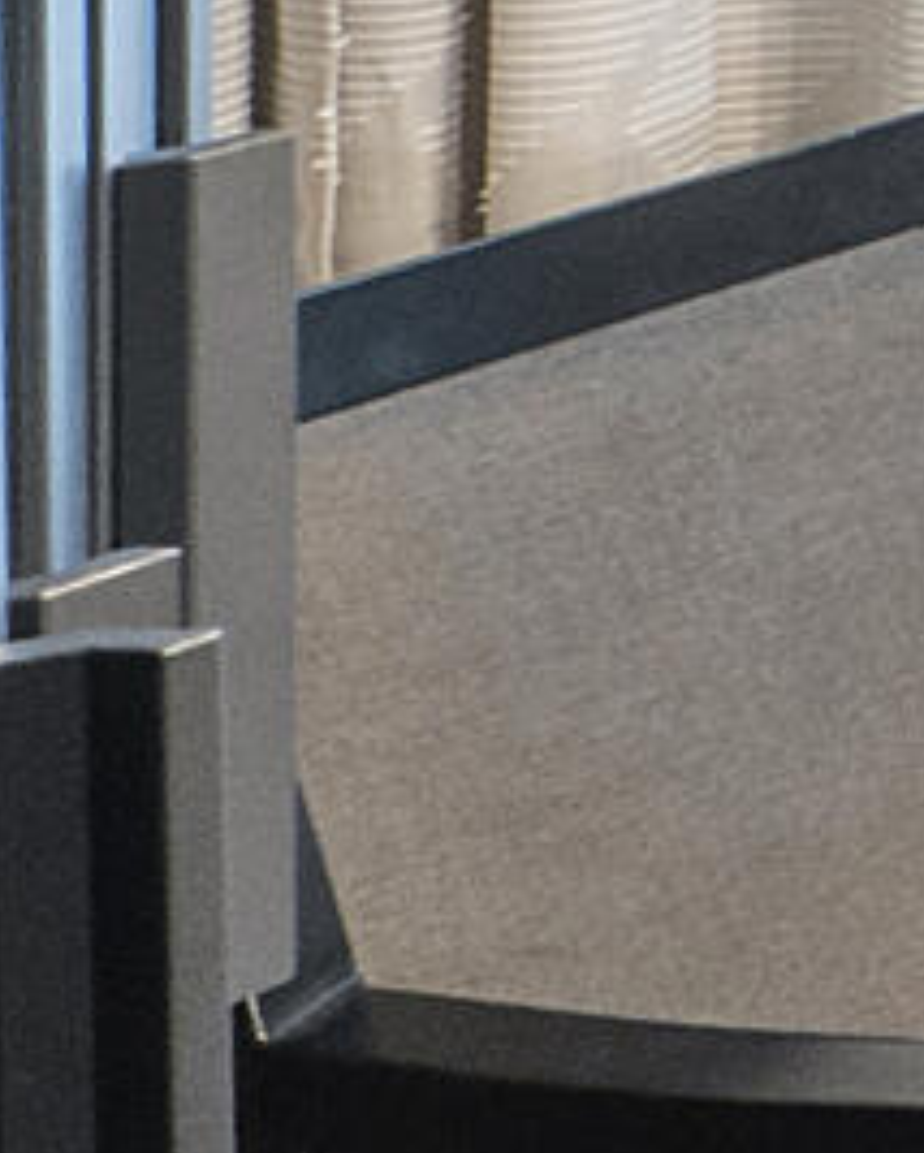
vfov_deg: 10.3
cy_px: -1438
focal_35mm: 166
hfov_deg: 4.6
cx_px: 6226
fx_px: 5665
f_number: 11
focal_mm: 10.5
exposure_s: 1.3
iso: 160
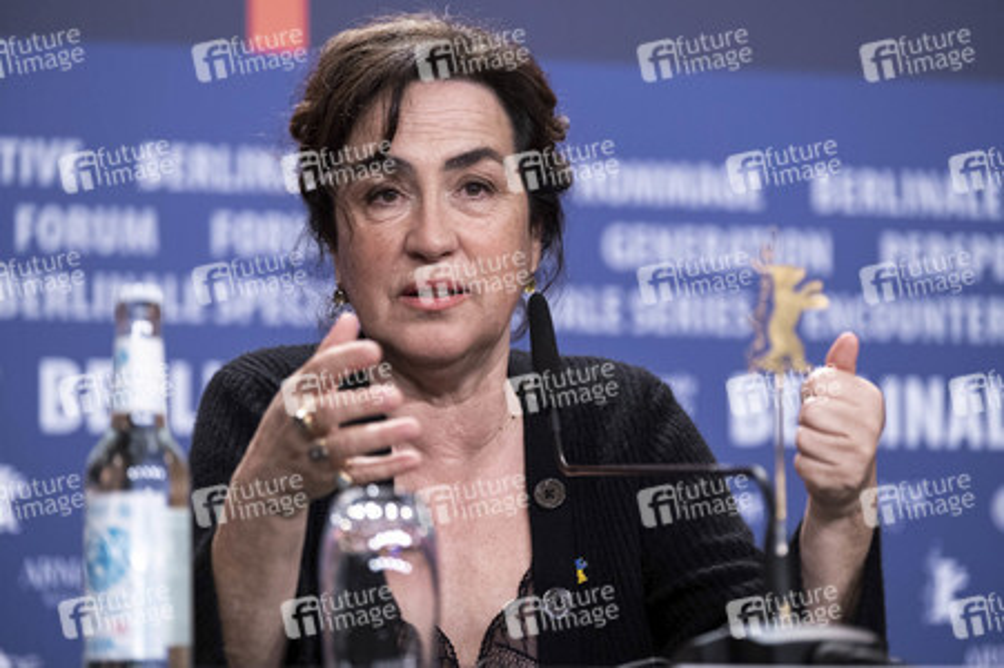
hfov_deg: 11.9
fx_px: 4821
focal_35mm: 173
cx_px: 502
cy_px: 334
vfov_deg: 7.9
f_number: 2.8
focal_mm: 115
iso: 1250
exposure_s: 1/200
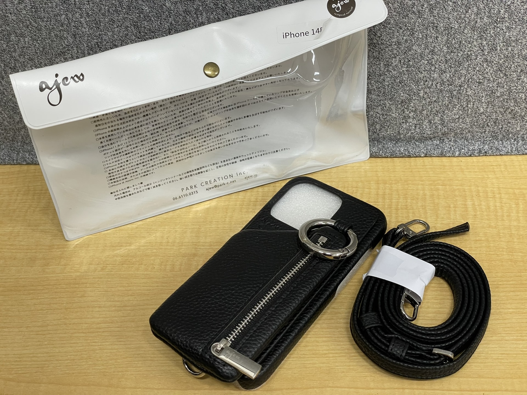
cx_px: 264
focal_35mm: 52
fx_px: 792
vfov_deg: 28.0
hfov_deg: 36.8
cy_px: 198
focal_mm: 6
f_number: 2
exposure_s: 1/105
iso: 160
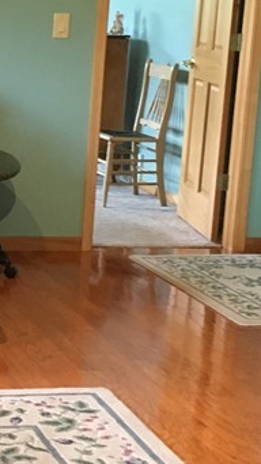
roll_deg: -2.1
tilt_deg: -8.9
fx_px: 1168
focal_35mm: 95
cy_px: 182
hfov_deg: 12.0
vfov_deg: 22.4
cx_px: -163
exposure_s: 1/20
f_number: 2.2
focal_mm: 4.15
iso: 200
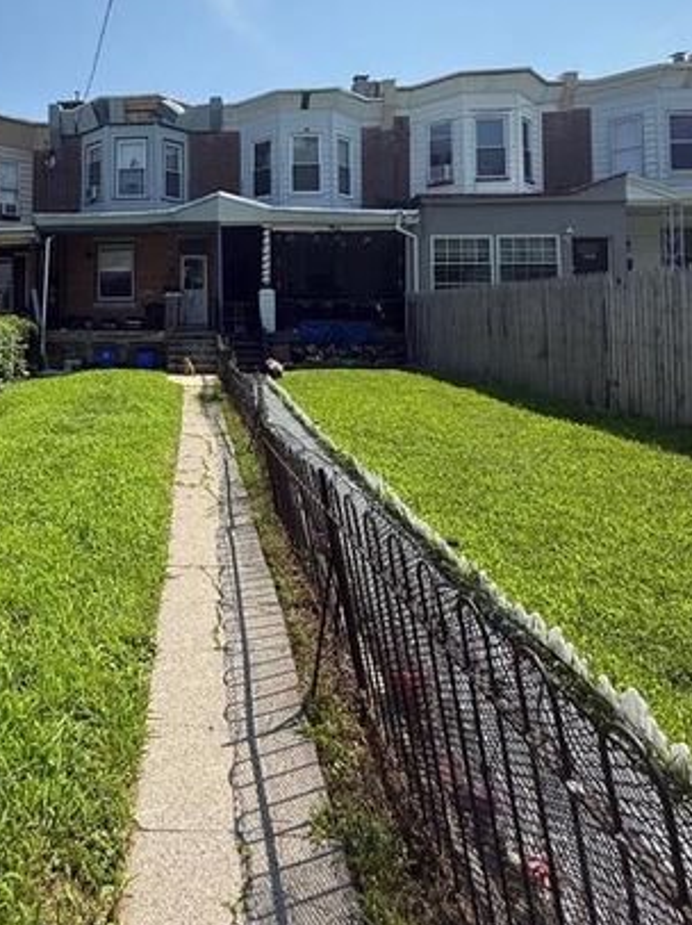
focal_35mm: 23
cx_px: 134
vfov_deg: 71.6
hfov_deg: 54.6
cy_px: 302
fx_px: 614
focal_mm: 2.22
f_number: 2.2
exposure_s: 1/2165
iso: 50
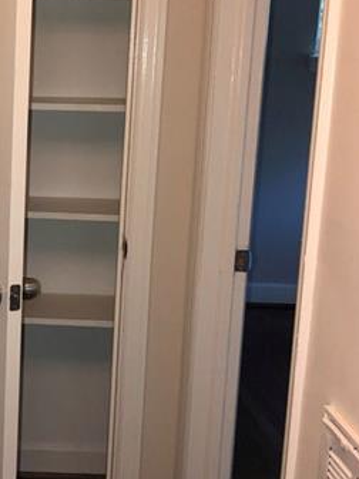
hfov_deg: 22.0
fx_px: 885
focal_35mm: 64
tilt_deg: -10.0
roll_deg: -2.4
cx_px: -11
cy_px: 218
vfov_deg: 30.3
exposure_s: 1/60
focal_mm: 3.99
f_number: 1.8
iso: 100
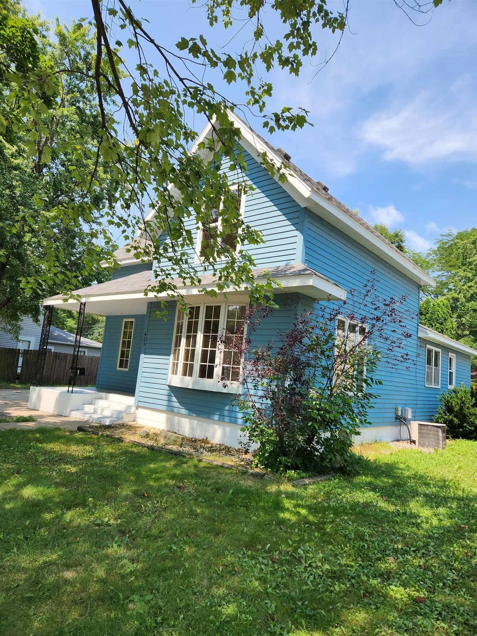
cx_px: 238
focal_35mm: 23
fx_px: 423
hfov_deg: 58.9
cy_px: 318
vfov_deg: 73.9
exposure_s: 1/857
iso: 20
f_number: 1.8
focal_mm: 5.4
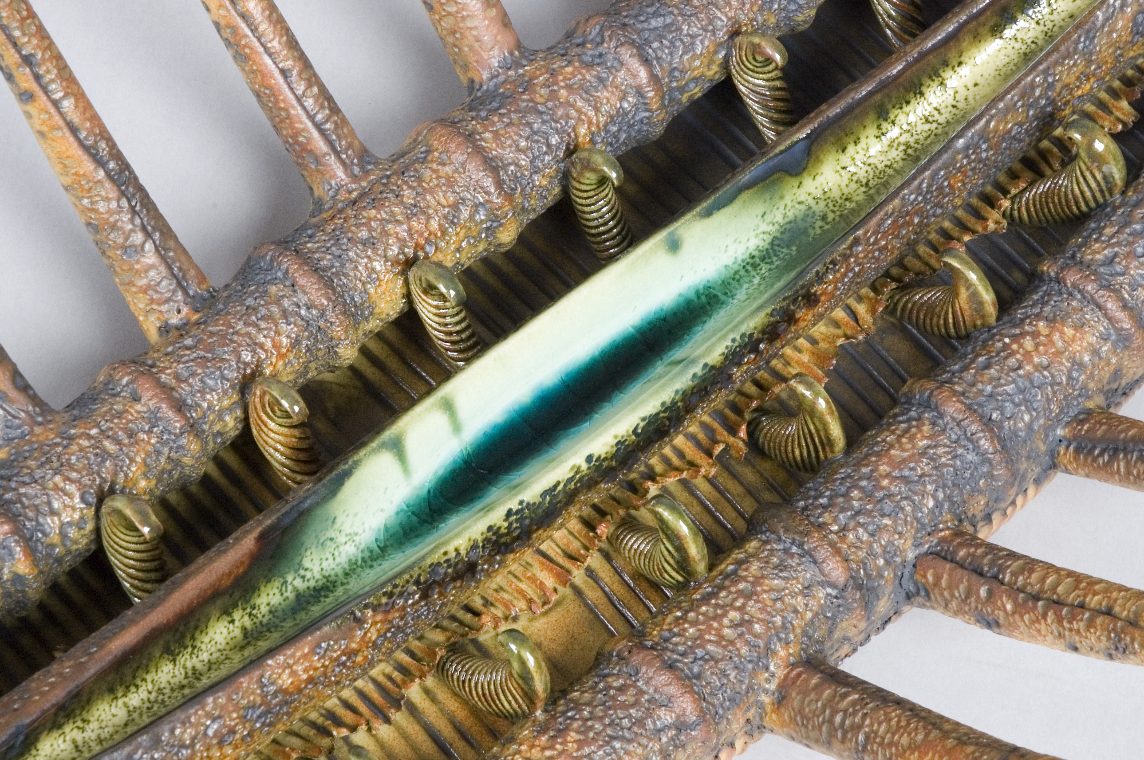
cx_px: 507
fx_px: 3111
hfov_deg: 20.8
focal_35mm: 98
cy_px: 400
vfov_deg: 13.9
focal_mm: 56
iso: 200
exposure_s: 1/200
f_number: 16
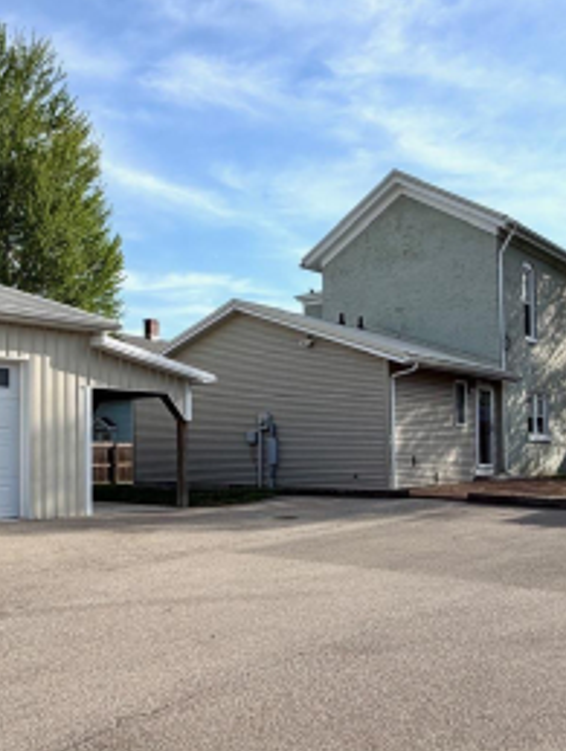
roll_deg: +0.7
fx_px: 783
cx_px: 144
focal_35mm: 36
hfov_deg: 38.7
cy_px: 432
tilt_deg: +1.5
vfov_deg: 51.1
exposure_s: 1/789
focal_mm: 2.22
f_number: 2.2
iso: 20
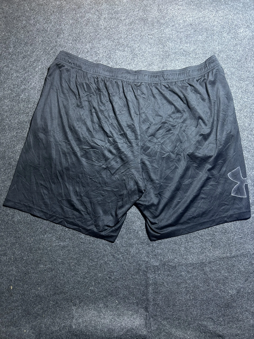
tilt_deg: -63.6
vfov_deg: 67.3
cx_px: 127
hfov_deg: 53.1
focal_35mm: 26
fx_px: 254
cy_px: 170
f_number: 1.5
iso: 200
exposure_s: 1/50
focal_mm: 5.7
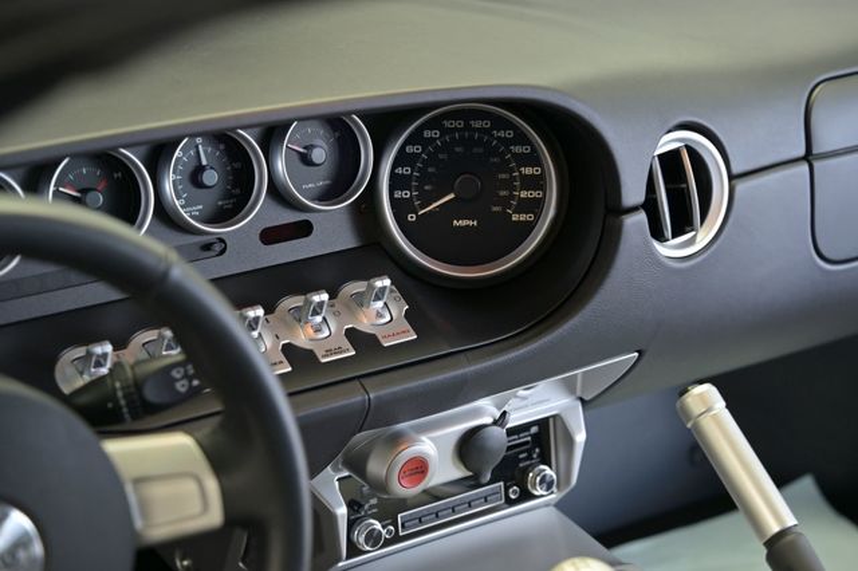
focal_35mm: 75
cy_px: 286
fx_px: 1787
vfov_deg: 18.2
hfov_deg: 27.0
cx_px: 429
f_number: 4.5
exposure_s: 1/100
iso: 1250
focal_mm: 75
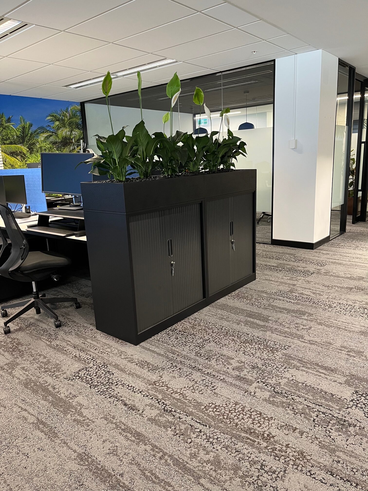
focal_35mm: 26
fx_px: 369
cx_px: 184
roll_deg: +1.5
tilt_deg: -13.2
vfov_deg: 67.3
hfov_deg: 53.1
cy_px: 246
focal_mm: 5.1
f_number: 1.6
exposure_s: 1/50
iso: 200
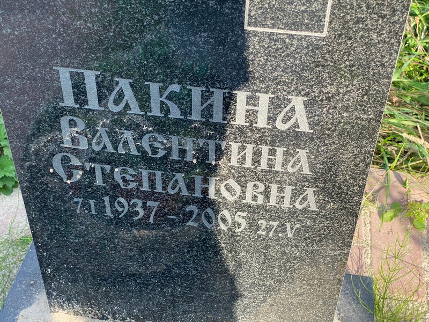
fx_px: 644
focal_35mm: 52
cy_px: 161
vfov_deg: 28.0
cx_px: 214
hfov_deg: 36.8
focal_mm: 6
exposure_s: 1/366
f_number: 2
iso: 20
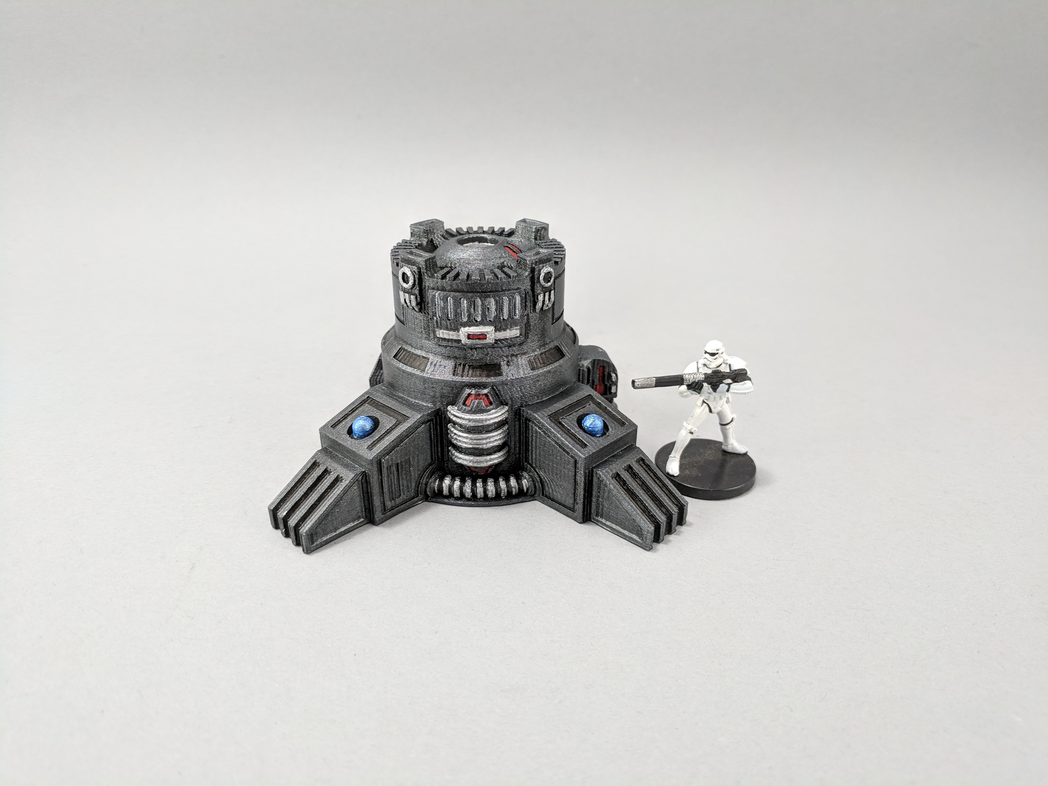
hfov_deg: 67.3
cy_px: 393
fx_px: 787
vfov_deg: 53.1
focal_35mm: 26
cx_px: 524
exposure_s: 1/60
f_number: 2
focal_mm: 4.67
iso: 227
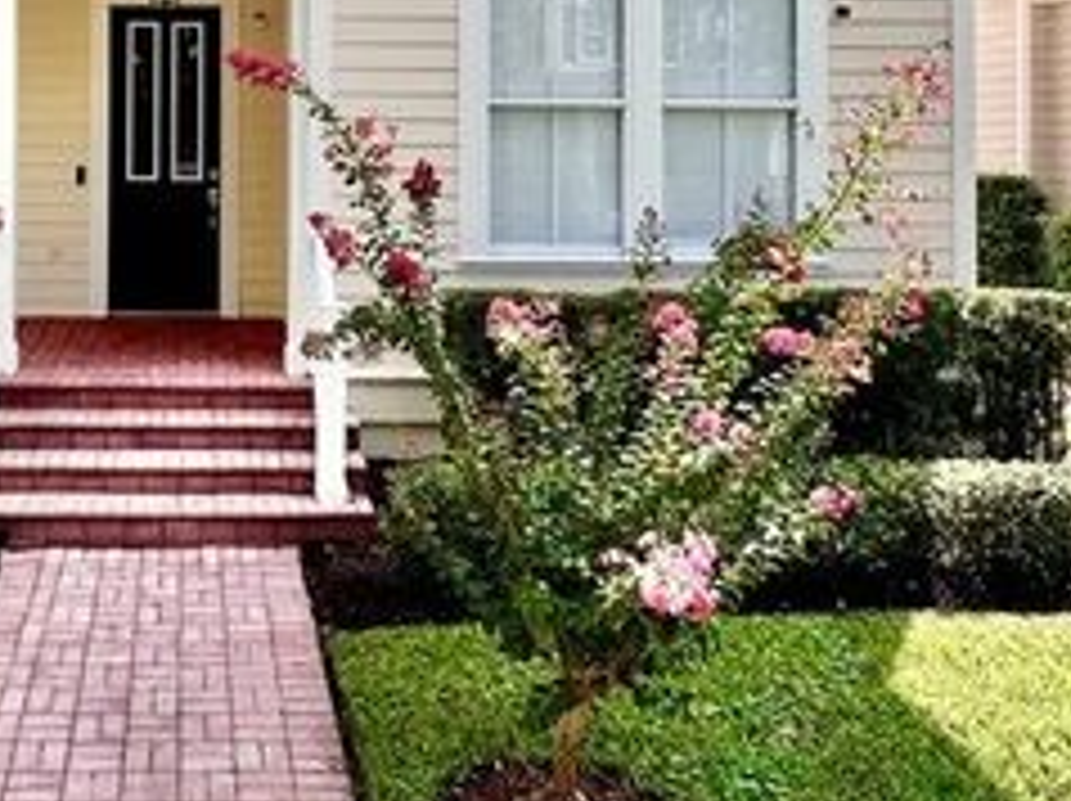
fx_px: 1082
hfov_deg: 48.6
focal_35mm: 35
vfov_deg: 36.4
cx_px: 162
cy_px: -7
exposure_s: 1/561
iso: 32
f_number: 1.8
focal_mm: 1.57
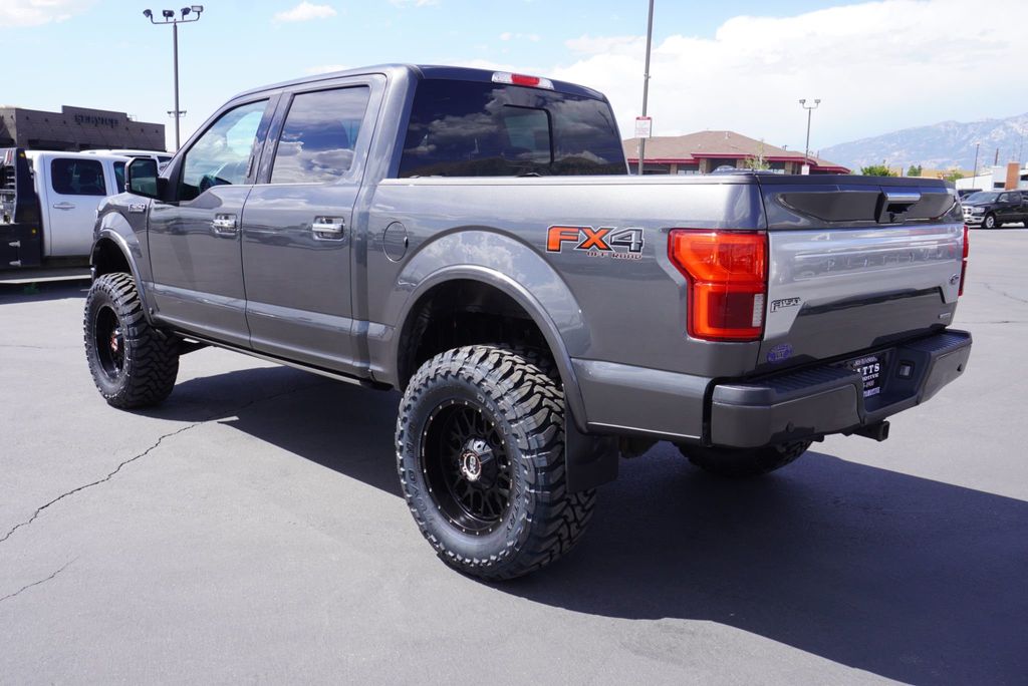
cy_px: 343
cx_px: 514
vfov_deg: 41.8
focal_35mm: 32
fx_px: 900
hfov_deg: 59.5
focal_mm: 21
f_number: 8
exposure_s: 1/125
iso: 100
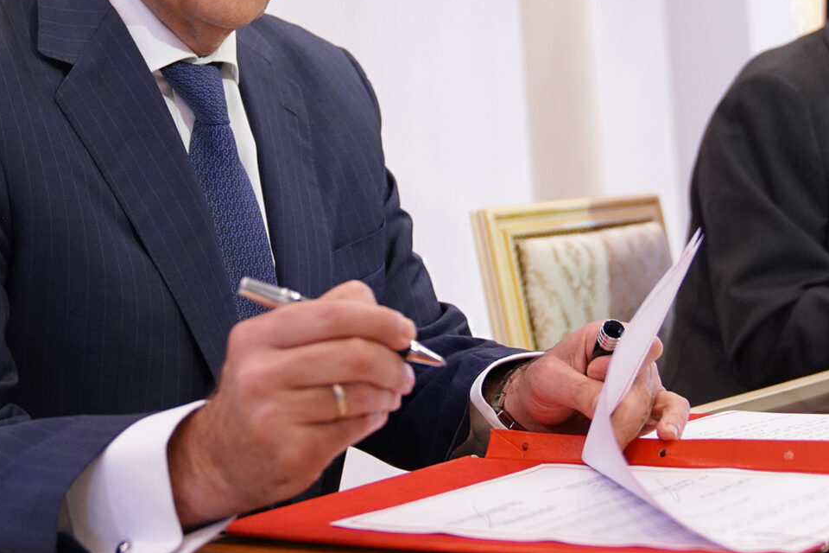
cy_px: 131
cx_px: 540
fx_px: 1842
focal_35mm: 80
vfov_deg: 17.0
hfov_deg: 25.3
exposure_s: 1/100
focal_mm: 30
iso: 1600
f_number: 2.8
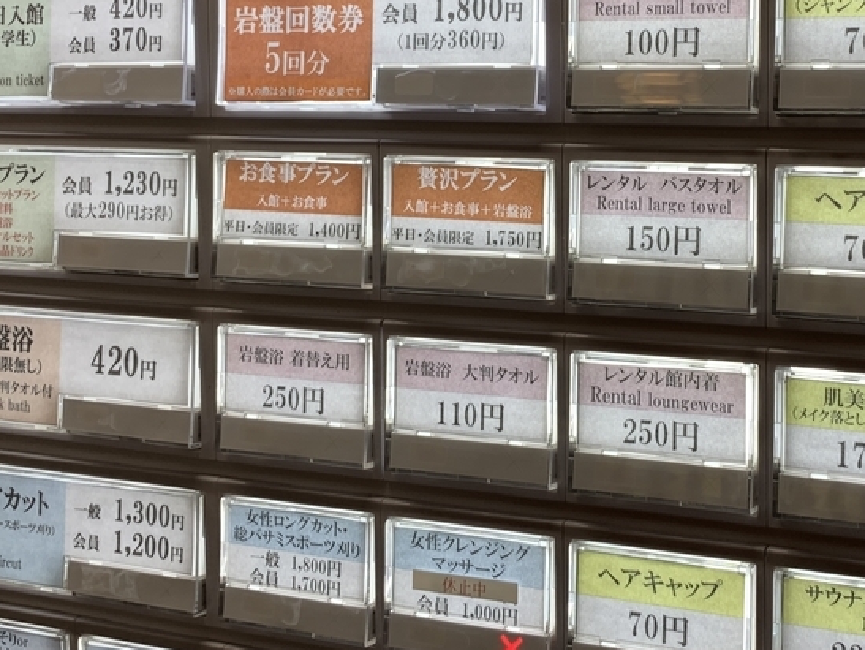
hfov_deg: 33.1
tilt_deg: -3.3
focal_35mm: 57
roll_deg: -0.2
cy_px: 177
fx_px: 1425
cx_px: 644
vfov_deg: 25.4
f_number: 1.8
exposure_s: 1/100
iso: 40
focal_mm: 4.25
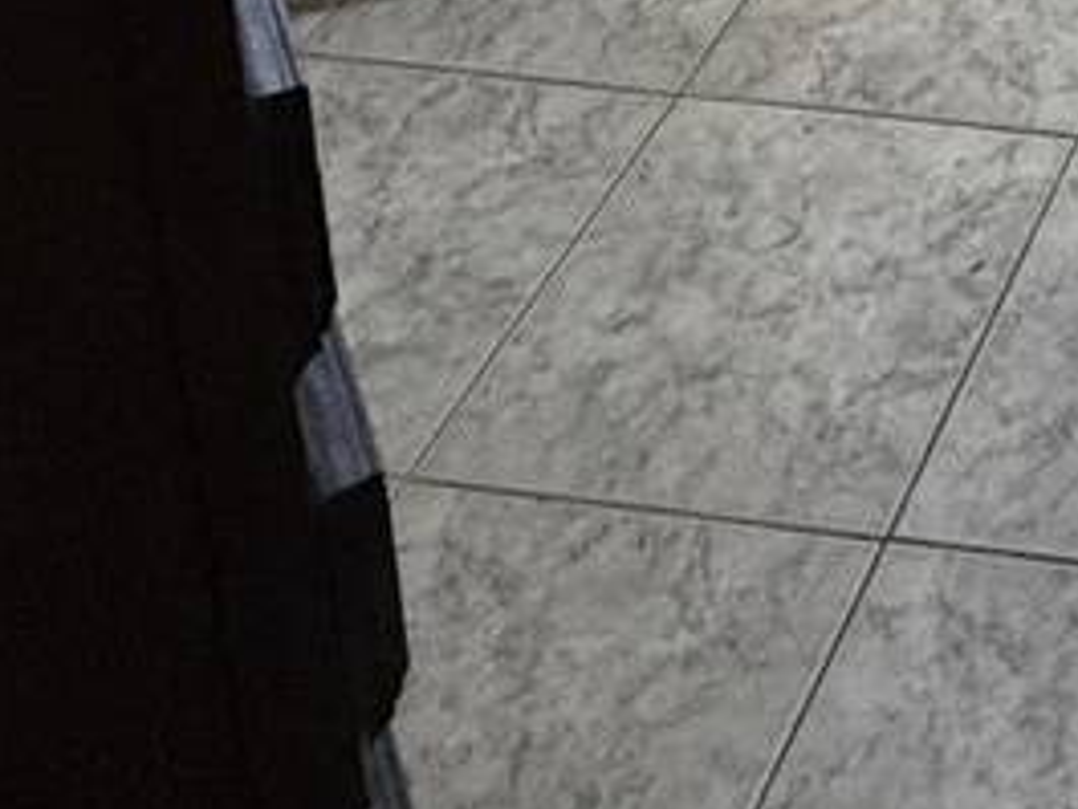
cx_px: 1676
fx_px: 2368
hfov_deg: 21.1
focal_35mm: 76
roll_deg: -0.3
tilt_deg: -13.9
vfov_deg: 13.6
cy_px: -1171
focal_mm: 2.22
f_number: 2.2
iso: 400
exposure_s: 1/60
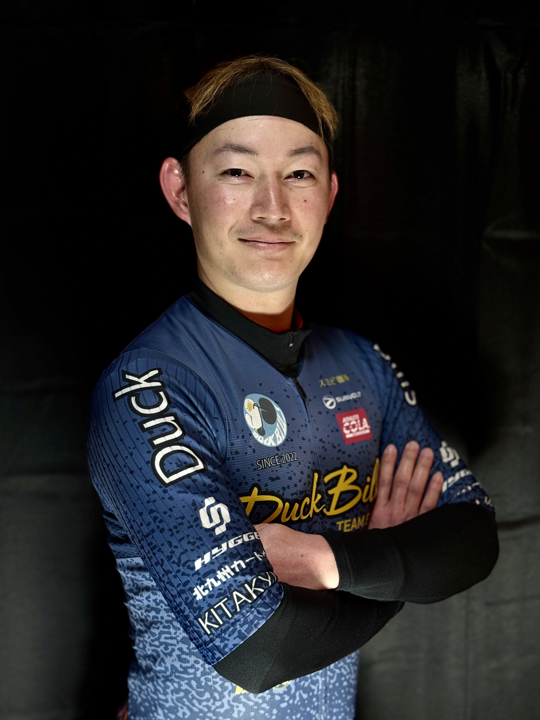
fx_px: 998
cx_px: 270
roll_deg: -0.3
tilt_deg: -6.4
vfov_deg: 39.7
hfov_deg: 30.3
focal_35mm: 48
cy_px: 360
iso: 64
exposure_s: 1/120
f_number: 1.78
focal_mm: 6.76
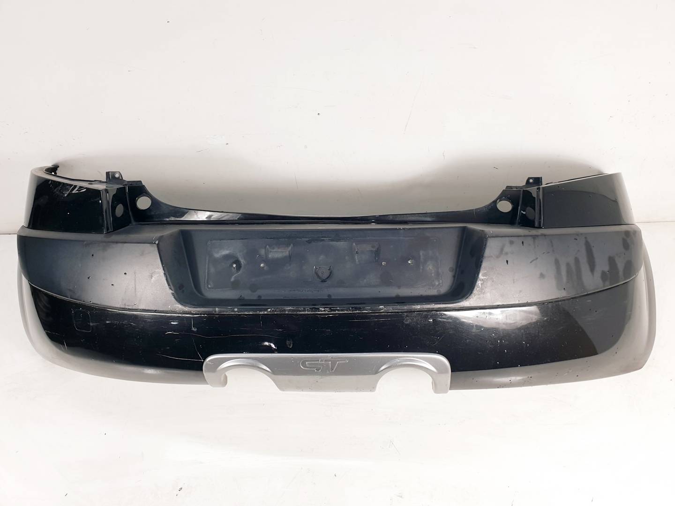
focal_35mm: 26
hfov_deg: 67.3
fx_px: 507
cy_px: 253
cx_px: 338
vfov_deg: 53.1
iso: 80
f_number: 2.4
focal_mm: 4.3
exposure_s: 1/100
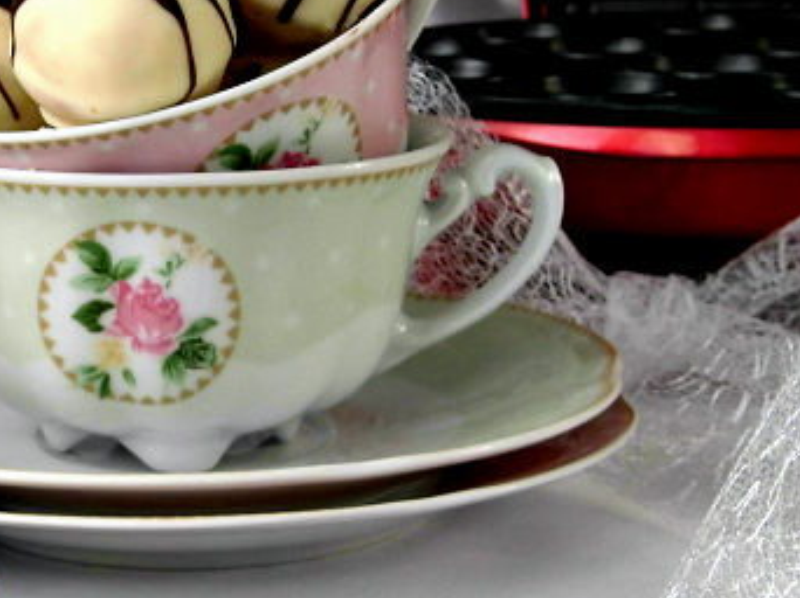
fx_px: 2540
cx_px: 63
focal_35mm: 110
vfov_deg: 13.4
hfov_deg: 17.6
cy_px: 364
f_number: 3.4
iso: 100
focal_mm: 8.3
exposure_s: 1/160
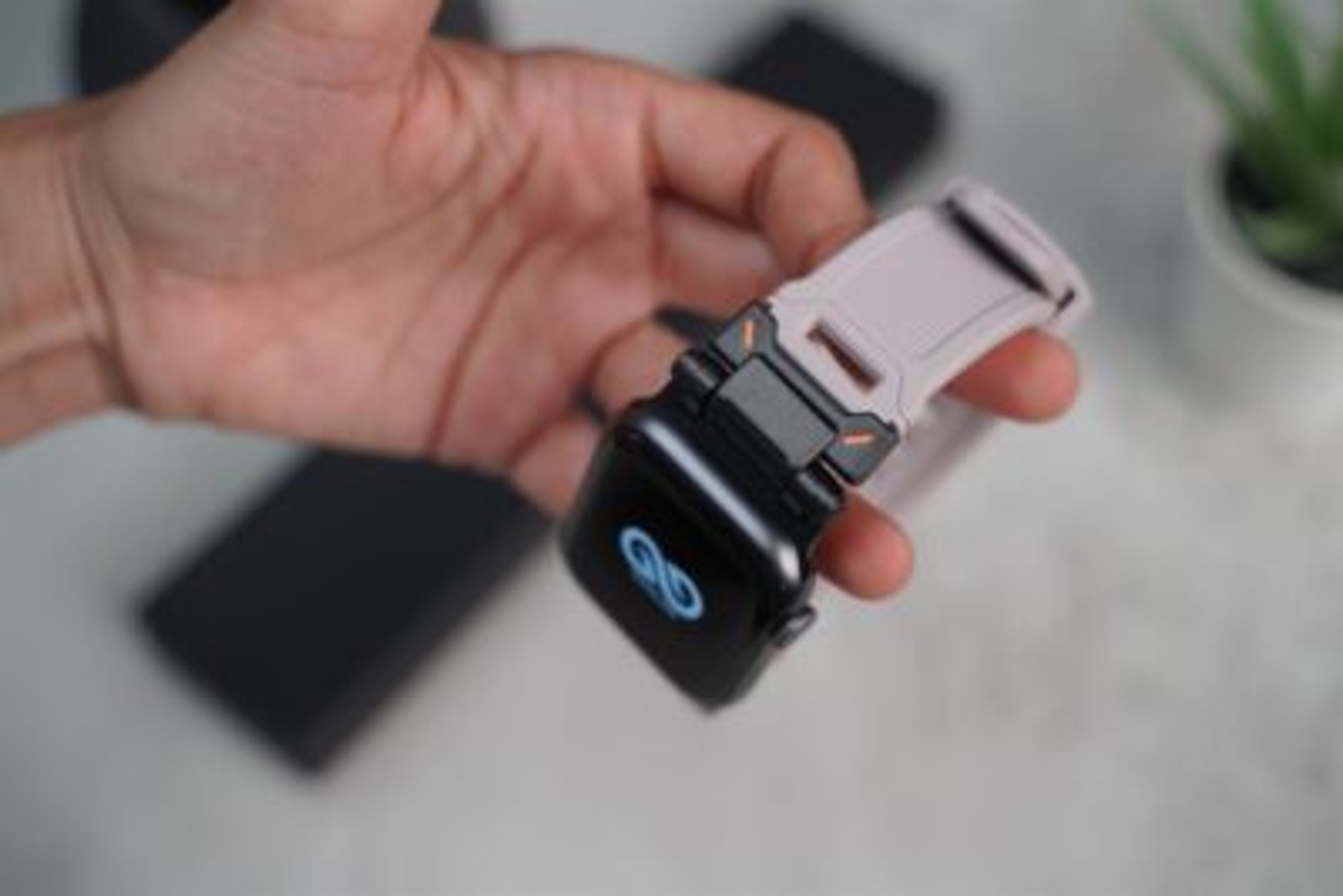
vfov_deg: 26.0
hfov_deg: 38.2
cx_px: 672
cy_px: 448
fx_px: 1940
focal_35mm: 52
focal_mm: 52
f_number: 4
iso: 1600
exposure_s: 1/160
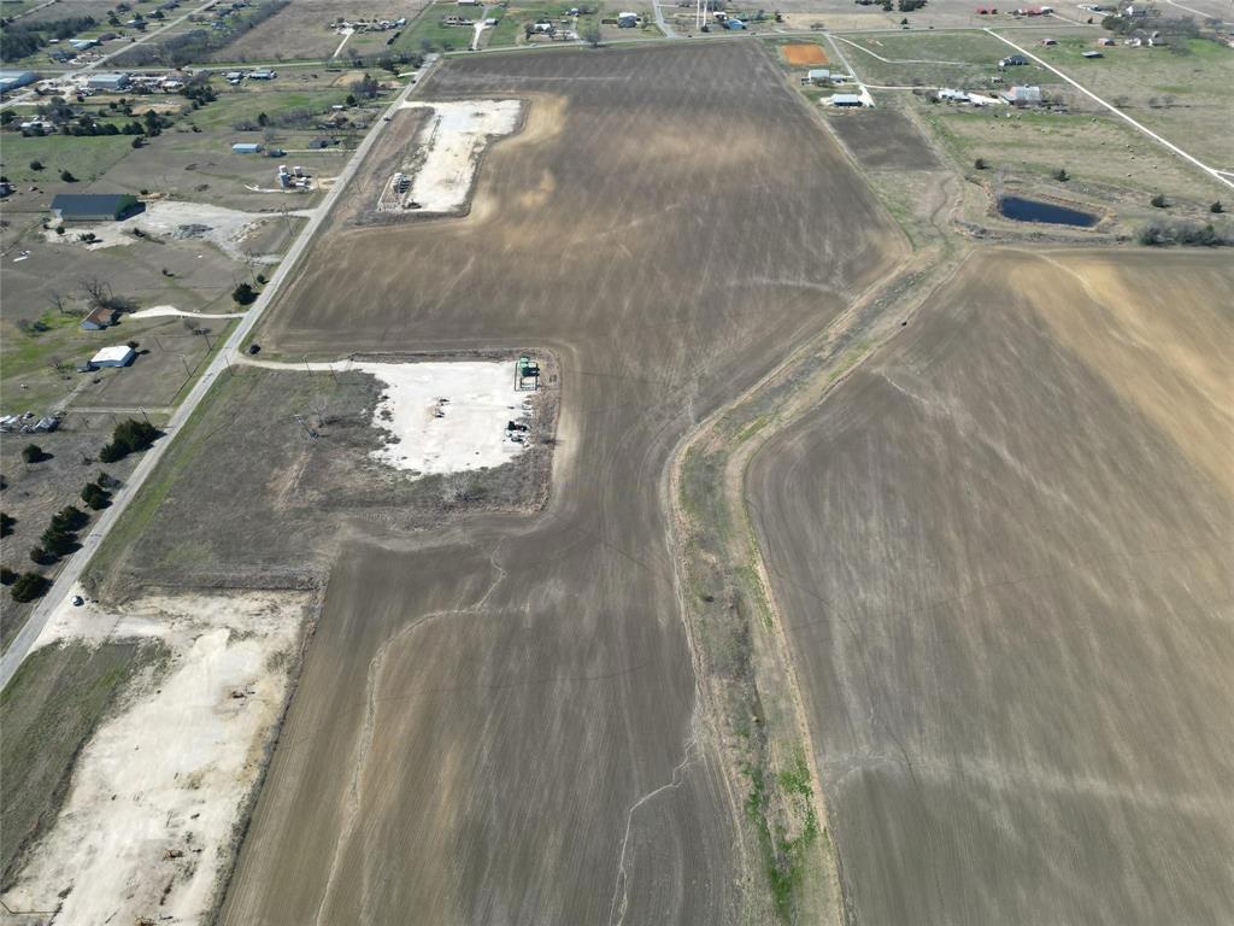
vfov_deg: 56.8
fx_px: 856
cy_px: 463
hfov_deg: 71.6
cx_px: 617
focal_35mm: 24
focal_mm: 6.72
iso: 100
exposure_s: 1/2000
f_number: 1.7
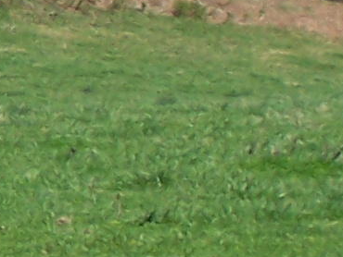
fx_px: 4759
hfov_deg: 4.0
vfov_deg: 3.1
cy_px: -104
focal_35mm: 480
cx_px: -644
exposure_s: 1/640
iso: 80
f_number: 4.5
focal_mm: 11.5
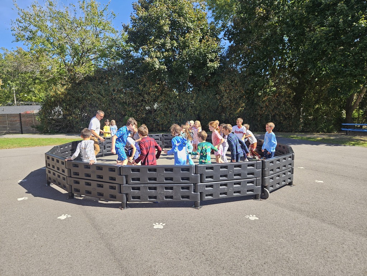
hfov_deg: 73.9
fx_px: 244
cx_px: 184
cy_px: 138
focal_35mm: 23
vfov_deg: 58.9
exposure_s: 1/569
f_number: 1.8
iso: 25
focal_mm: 5.4
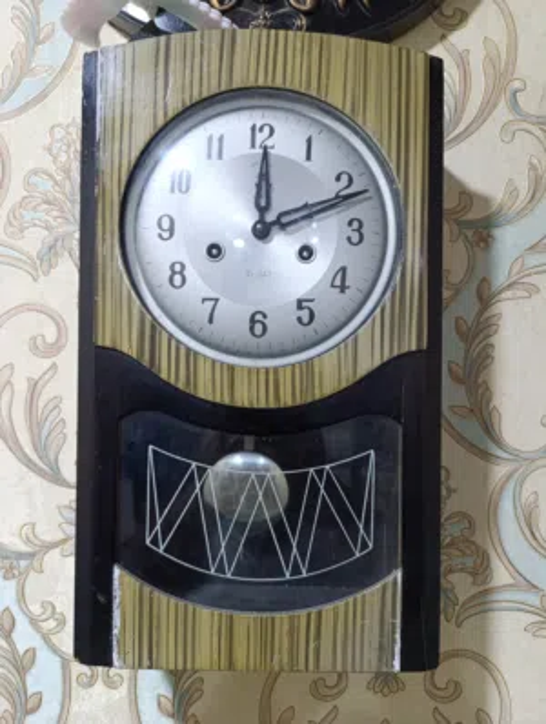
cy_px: 362
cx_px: 273
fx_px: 482
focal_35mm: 23
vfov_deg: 73.8
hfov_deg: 59.0
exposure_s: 1/100
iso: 1250
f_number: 1.6
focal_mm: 6.14
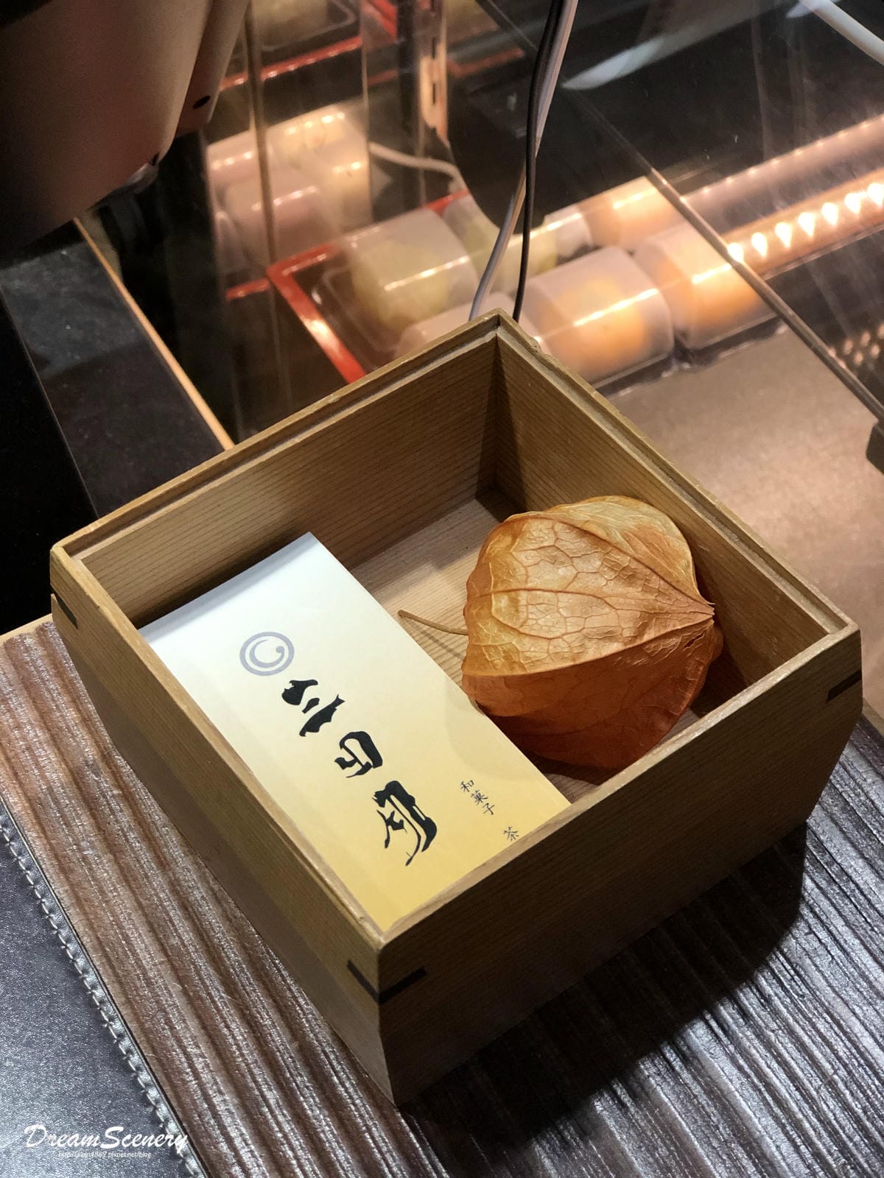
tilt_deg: -51.9
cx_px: 442
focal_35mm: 57
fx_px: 1941
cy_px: 589
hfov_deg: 25.7
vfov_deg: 33.8
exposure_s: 1/30
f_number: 2.8
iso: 64
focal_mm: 6.6
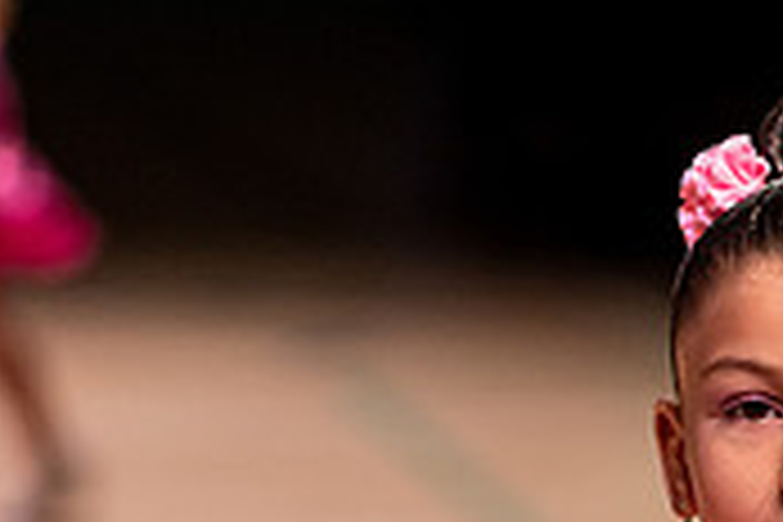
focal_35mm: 219
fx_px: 4763
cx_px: 668
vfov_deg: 6.2
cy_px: 860
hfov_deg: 9.4
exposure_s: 1/2500
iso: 3200
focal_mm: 85
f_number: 1.8
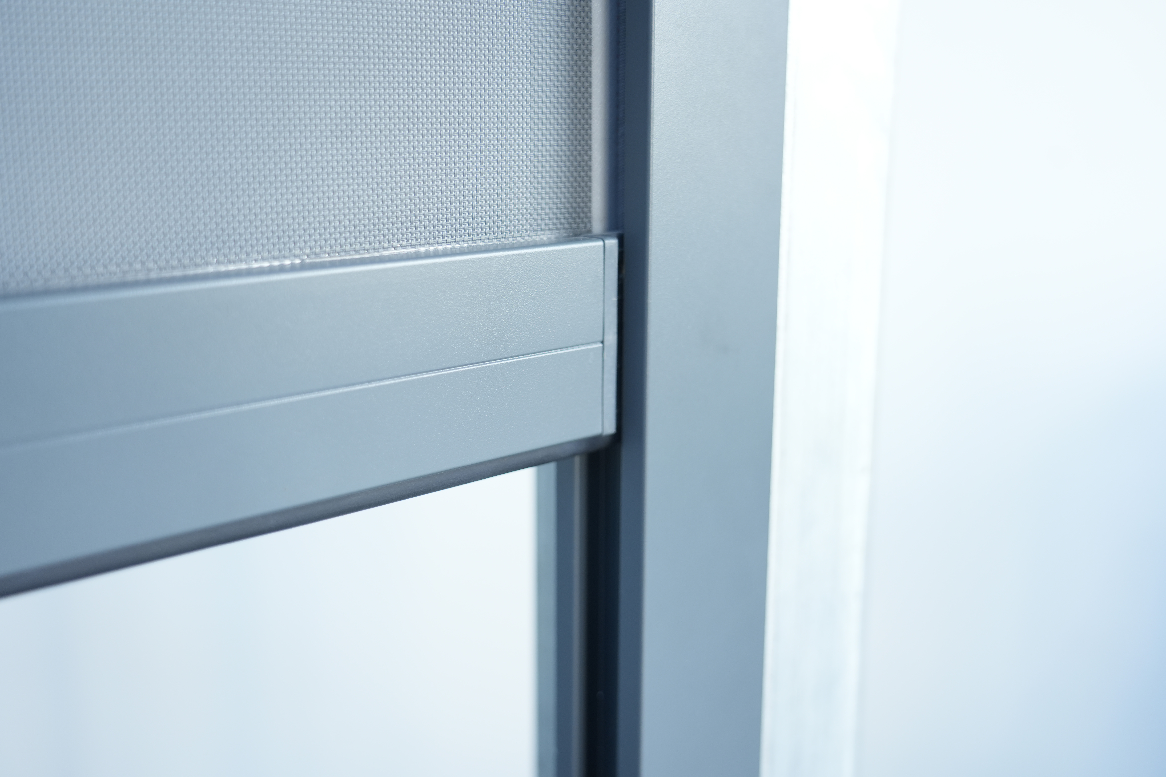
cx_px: 583
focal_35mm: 40
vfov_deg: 33.4
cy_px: 388
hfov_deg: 48.5
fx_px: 1295
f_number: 4
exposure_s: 1/60
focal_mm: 40
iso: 500
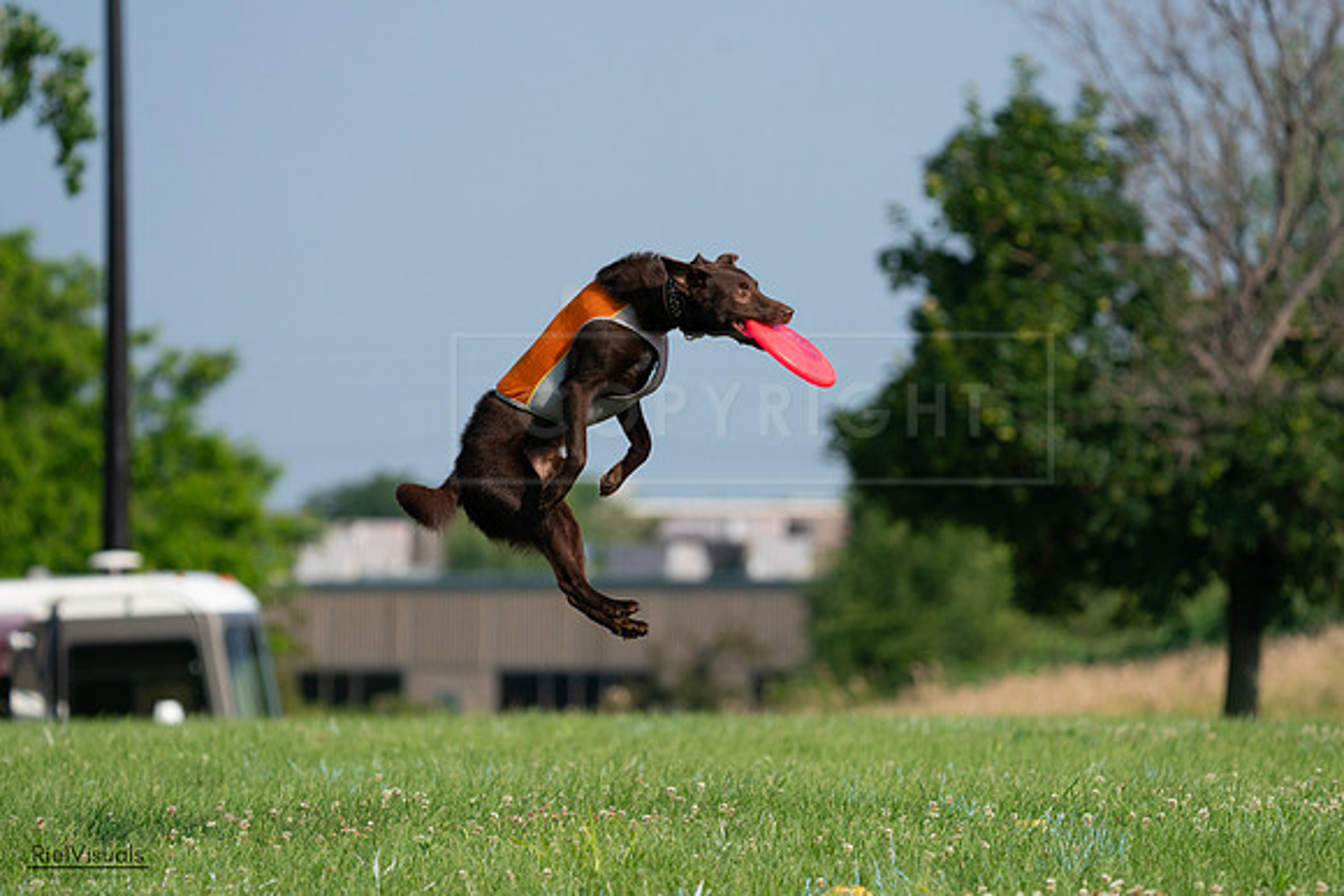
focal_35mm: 291
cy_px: 448
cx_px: 672
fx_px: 10866
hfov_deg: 7.1
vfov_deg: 4.7
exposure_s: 1/4000
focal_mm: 291
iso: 1000
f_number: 5.6
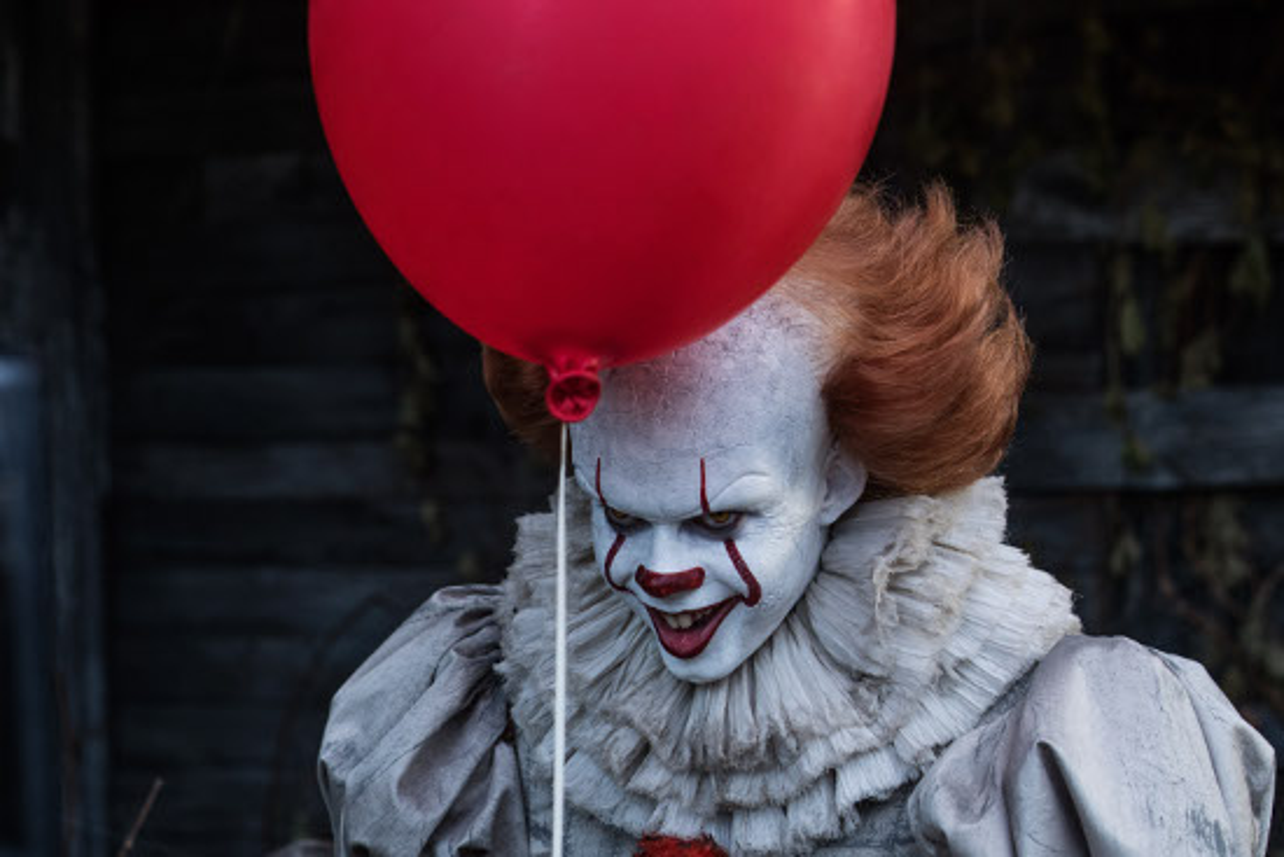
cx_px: 642
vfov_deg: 16.3
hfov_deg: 24.2
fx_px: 2997
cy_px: 428
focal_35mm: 84
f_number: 3.6
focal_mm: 56
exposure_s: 1/125
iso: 640
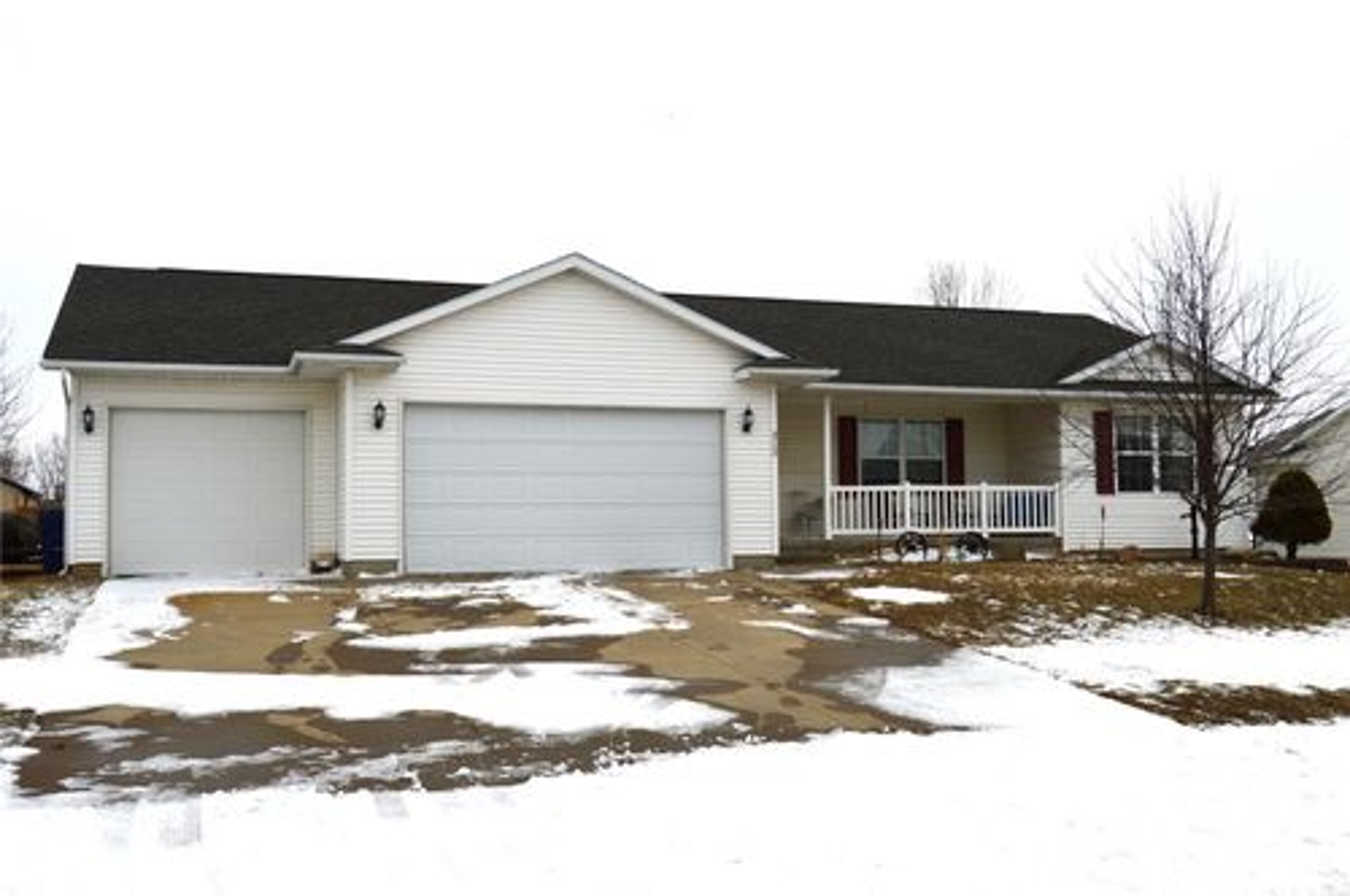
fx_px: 1348
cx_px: 675
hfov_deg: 53.2
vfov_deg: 36.8
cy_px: 448
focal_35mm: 36
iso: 125
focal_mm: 24
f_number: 11
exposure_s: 1/500
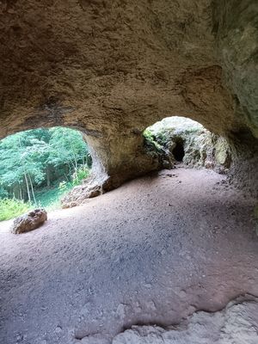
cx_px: 129
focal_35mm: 16
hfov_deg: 78.1
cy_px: 172
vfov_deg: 94.5
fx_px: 159
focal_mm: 1.66
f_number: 2.2
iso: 179
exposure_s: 1/50
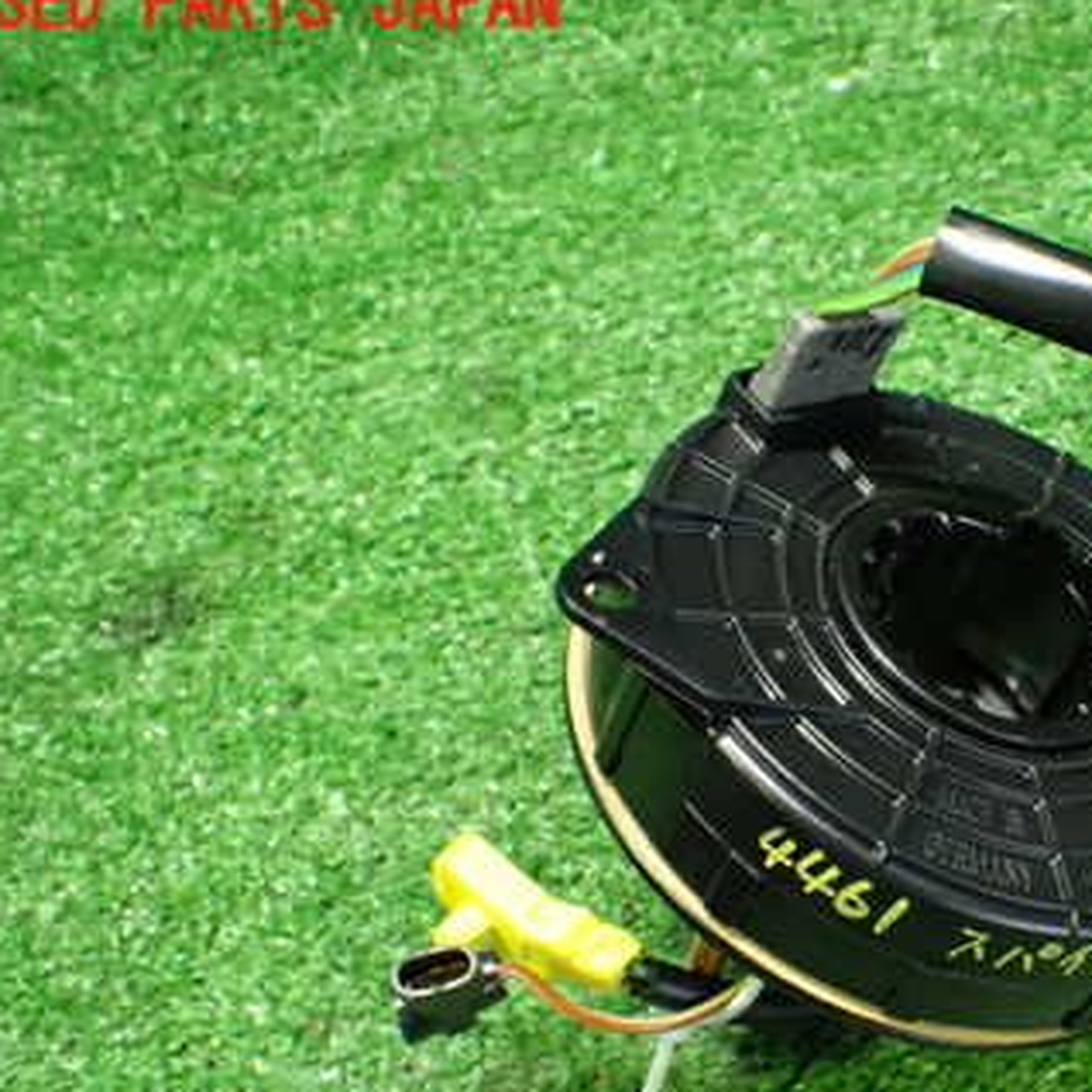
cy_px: 735
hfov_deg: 32.5
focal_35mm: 50
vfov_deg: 33.7
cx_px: 965
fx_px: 1785
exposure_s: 1/30
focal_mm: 5.4
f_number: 2.3
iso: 800
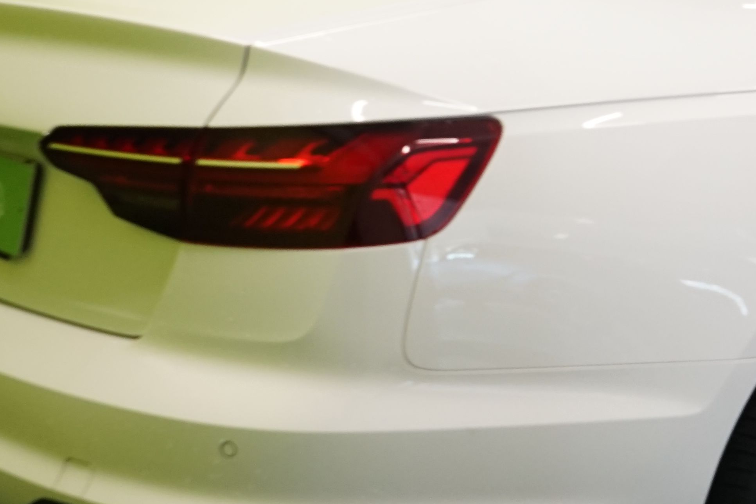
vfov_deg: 15.2
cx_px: 754
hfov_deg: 21.8
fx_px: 1890
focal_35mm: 90
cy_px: 193
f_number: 6.3
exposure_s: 1/30
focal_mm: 29
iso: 1250
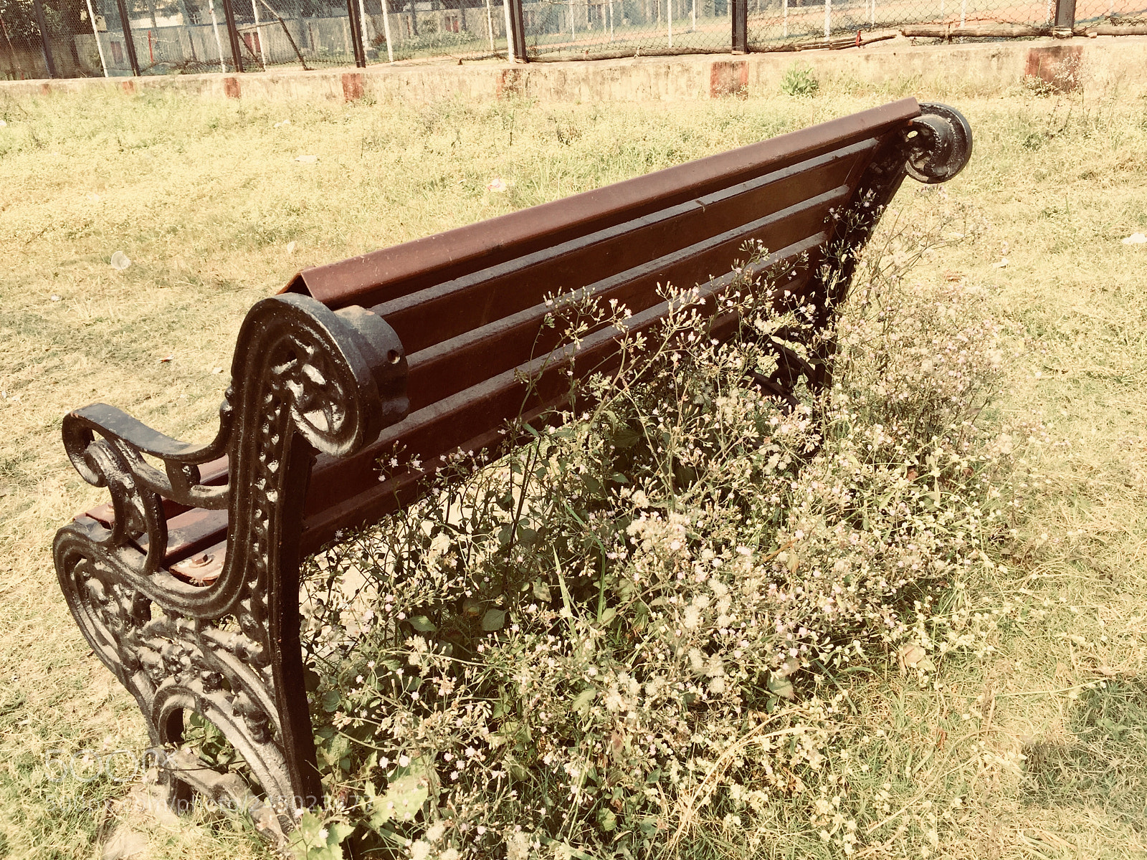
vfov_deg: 48.2
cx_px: 574
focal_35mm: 29
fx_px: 961
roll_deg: +3.0
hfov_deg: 61.7
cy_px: 430
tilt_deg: -21.2
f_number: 2.2
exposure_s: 1/599
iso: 32
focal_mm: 4.15
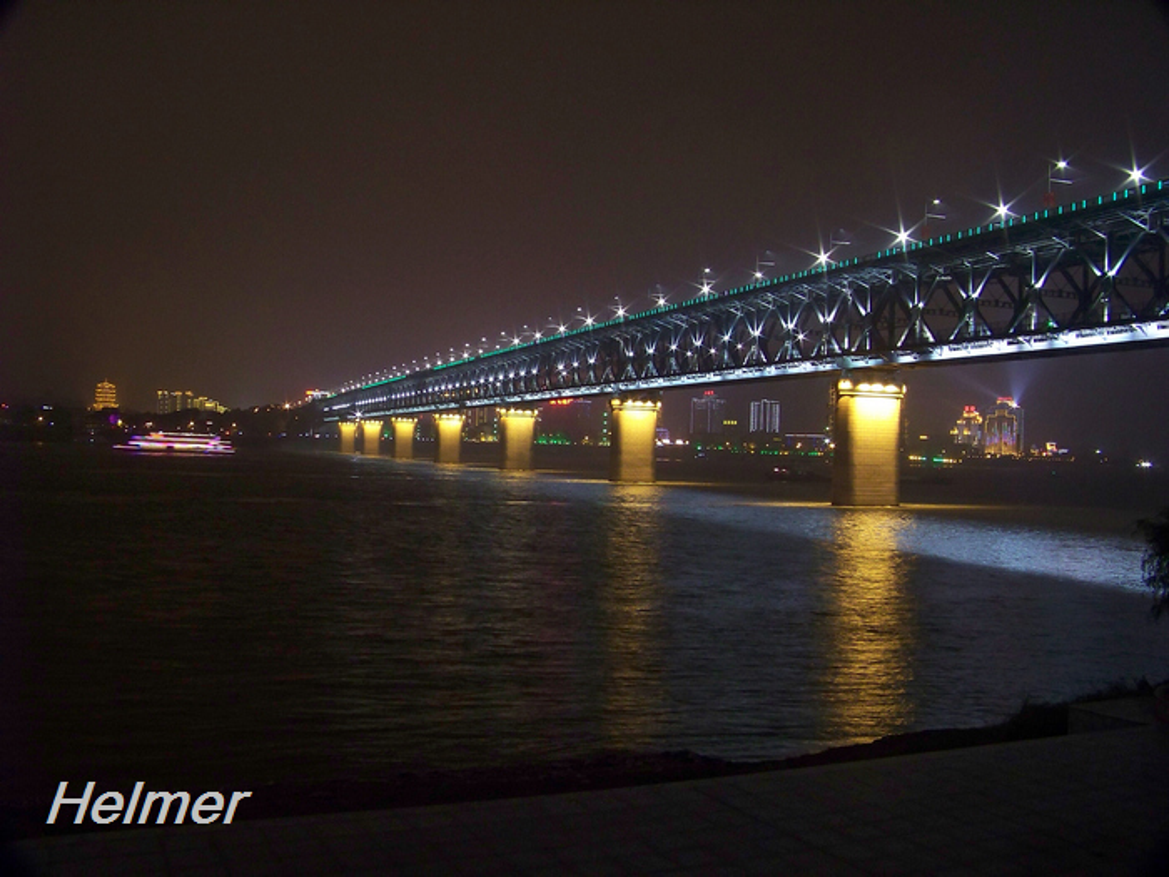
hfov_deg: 51.4
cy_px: 438
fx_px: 1216
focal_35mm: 36
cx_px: 584
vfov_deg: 39.7
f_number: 4.5
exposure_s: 1/2
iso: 200
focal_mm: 5.85
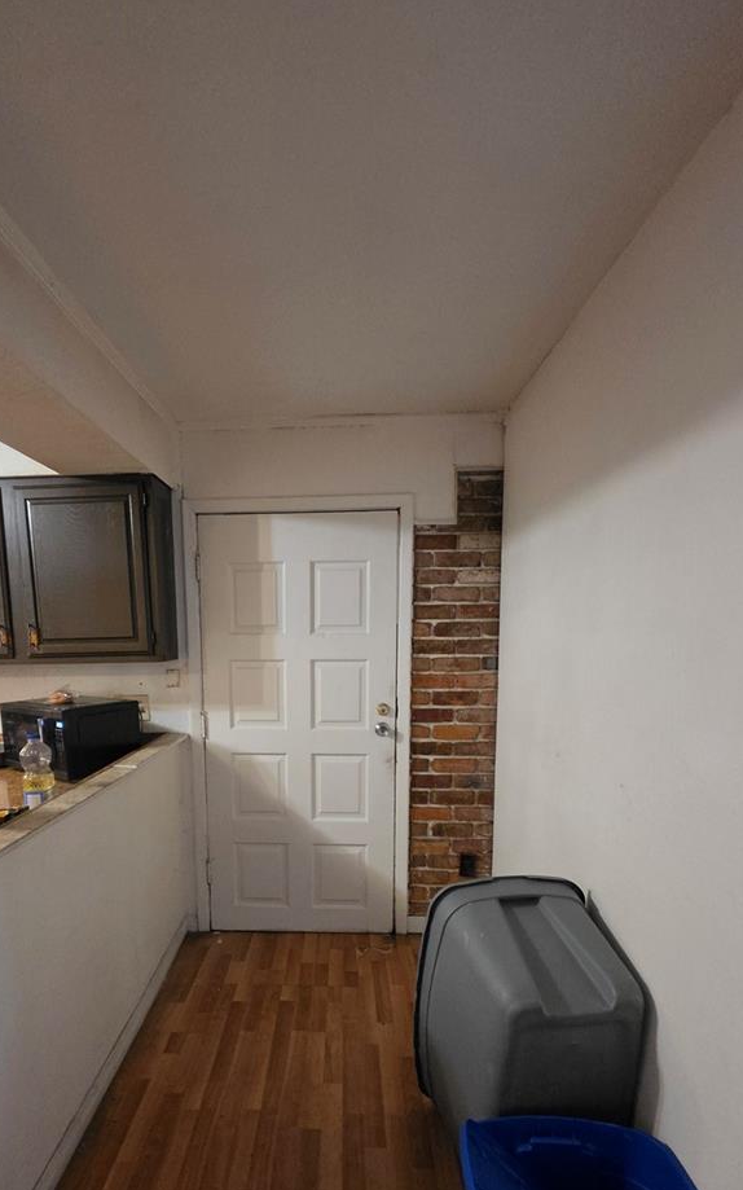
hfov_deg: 64.3
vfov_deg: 89.6
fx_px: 583
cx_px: 295
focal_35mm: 18
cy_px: 732
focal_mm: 2.2
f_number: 1.9
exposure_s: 1/60
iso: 1000
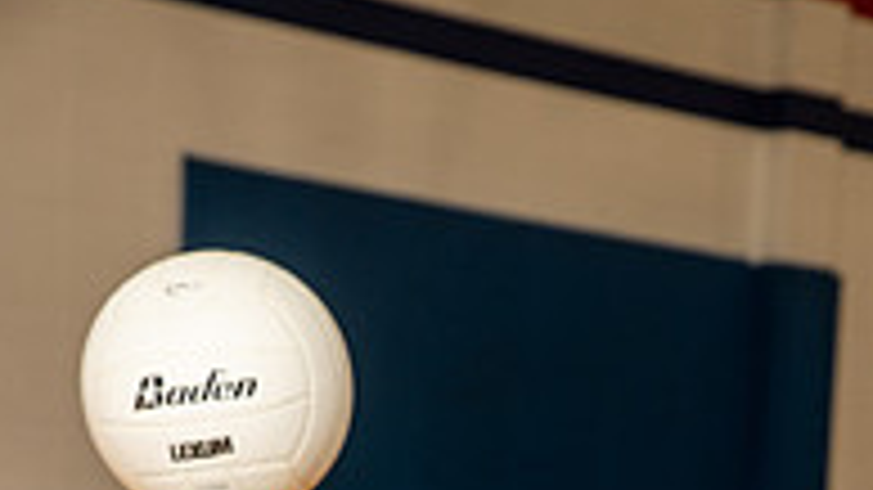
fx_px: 3263
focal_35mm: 141
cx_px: 616
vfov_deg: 8.2
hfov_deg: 15.2
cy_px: 993
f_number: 7.1
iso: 320
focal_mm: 58
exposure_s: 1/250
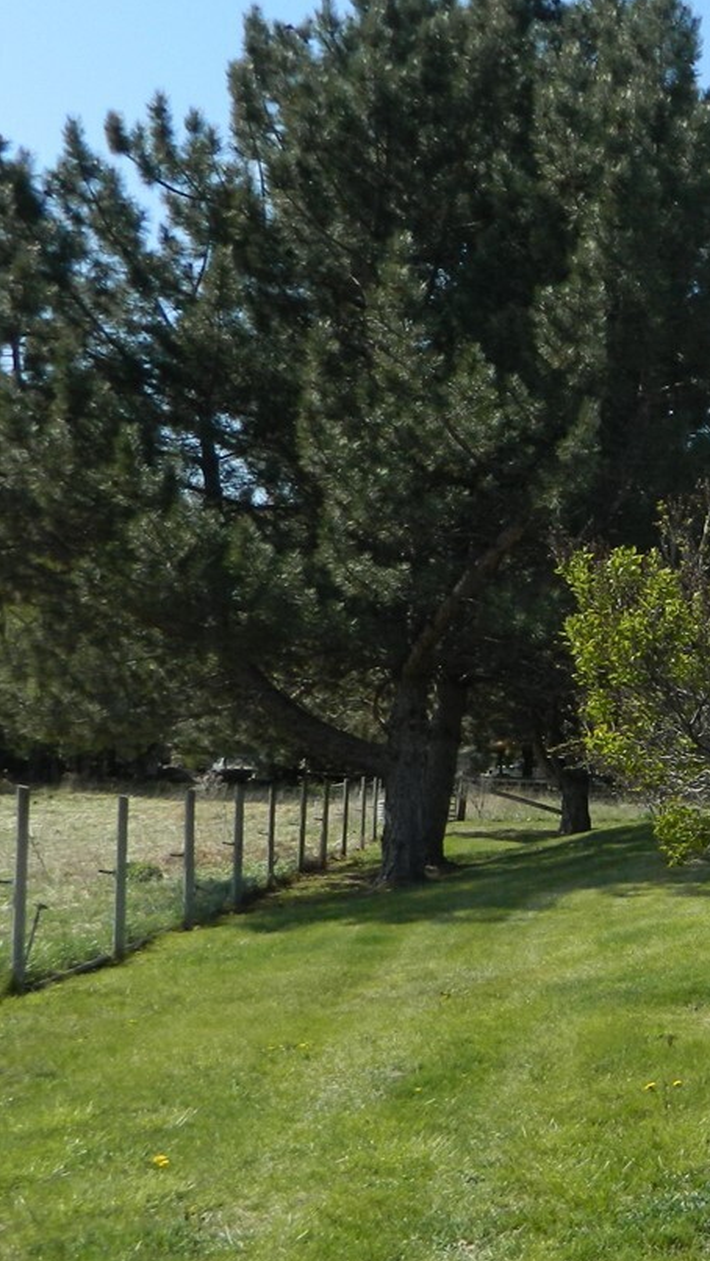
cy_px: 756
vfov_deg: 38.3
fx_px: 1807
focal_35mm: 54
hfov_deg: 20.6
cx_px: 873
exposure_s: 1/200
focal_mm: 4.5
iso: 110
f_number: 8.7
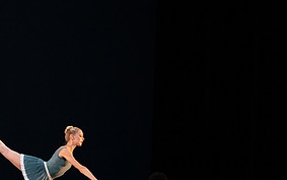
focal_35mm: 437
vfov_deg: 3.0
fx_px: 3419
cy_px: 95
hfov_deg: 4.8
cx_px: 19
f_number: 7.1
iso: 5000
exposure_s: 1/400
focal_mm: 209
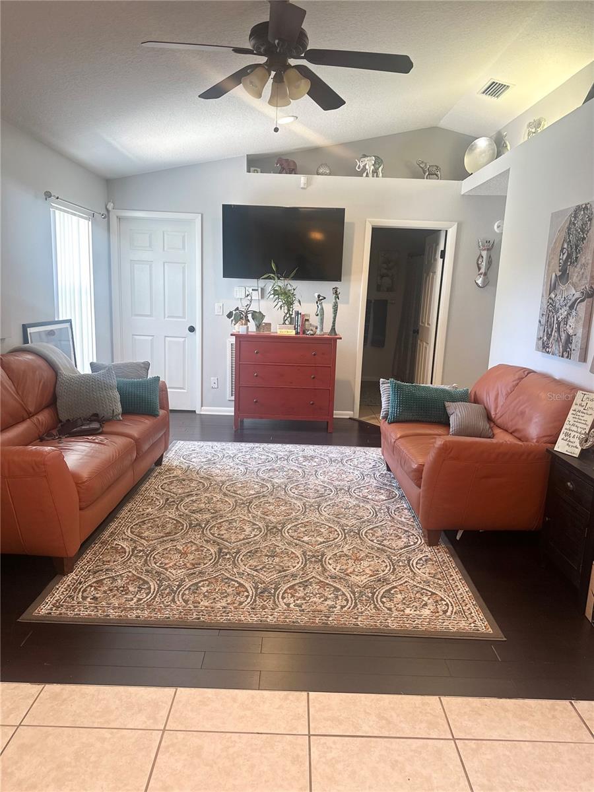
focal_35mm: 24
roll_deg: -2.7
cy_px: 396
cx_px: 297
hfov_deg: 56.8
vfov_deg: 71.6
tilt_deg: -10.2
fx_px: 549
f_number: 1.78
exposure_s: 1/58
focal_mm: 6.86
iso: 160
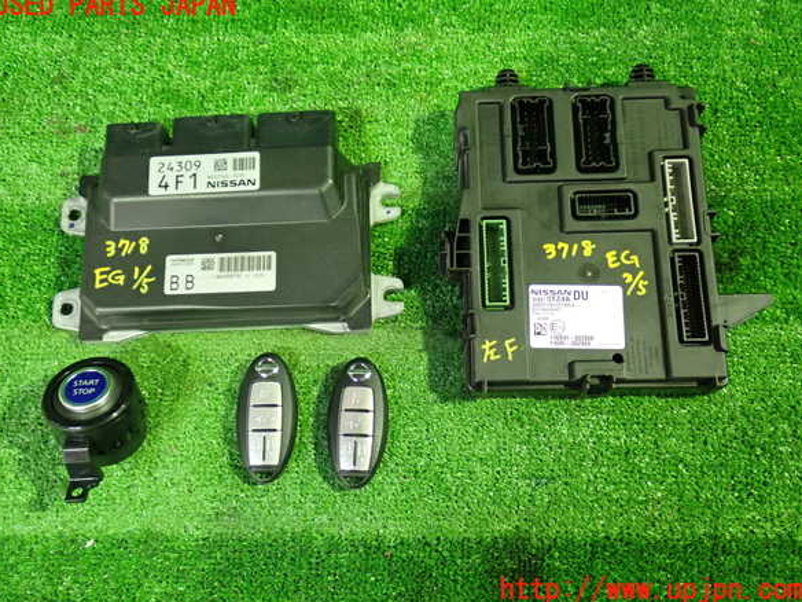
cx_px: 398
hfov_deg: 50.1
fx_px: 857
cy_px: 298
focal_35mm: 37
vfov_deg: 38.7
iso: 800
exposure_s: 1/25
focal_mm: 6.37
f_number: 2.5
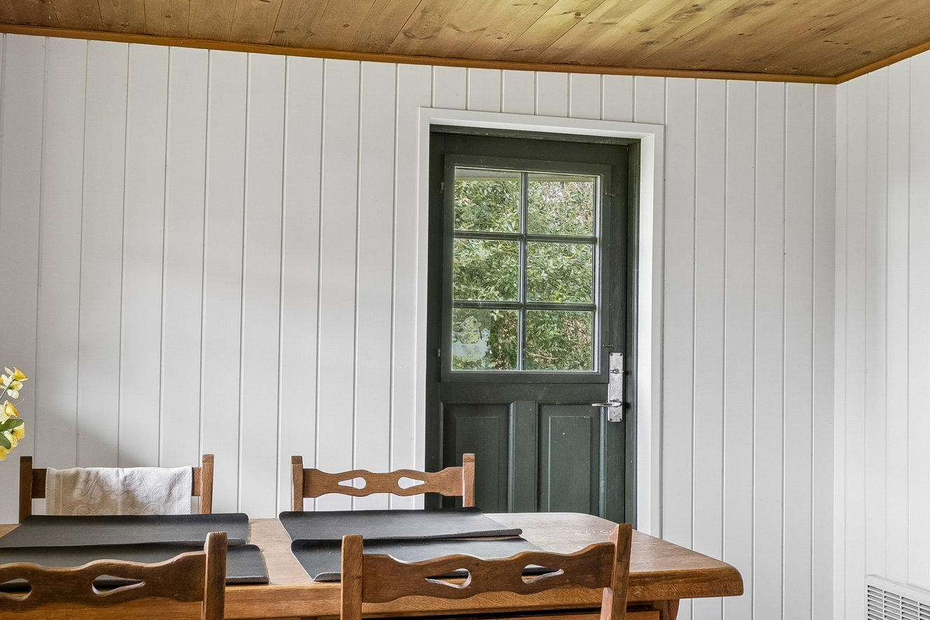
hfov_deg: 43.1
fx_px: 1177
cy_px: 336
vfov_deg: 29.5
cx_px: 478
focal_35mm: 46
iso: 200
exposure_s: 1/4
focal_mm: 13.5
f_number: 8
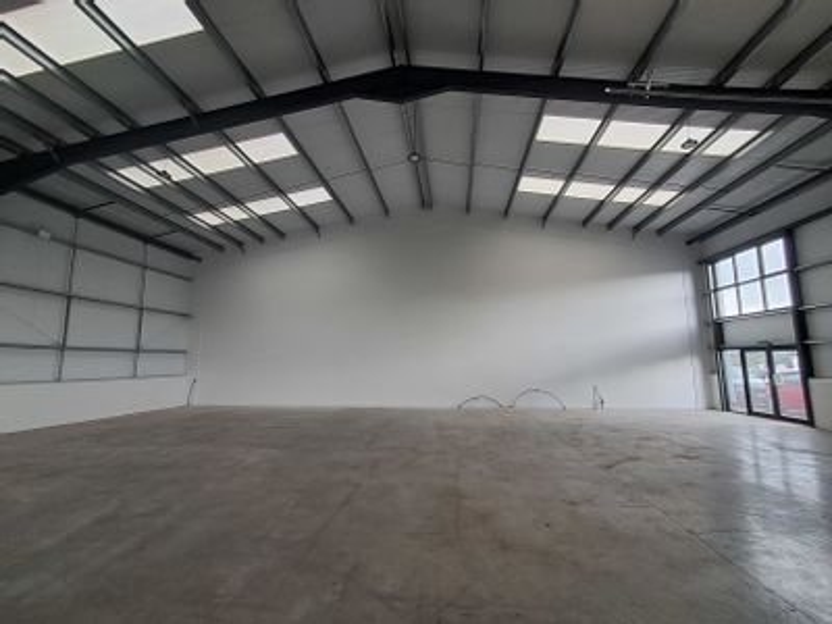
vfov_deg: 78.1
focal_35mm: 16
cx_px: 416
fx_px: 385
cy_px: 312
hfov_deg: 94.5
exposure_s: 1/50
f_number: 2.2
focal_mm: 1.64
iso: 100
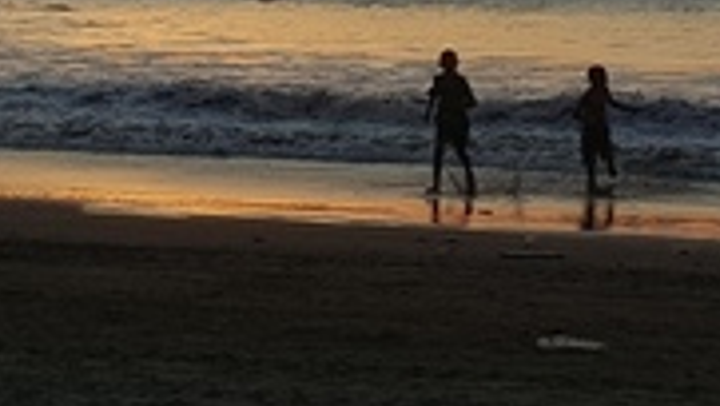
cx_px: 515
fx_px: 1203
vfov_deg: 17.6
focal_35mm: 63
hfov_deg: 32.8
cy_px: -163
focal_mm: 4.2
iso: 40
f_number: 1.7
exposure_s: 1/684
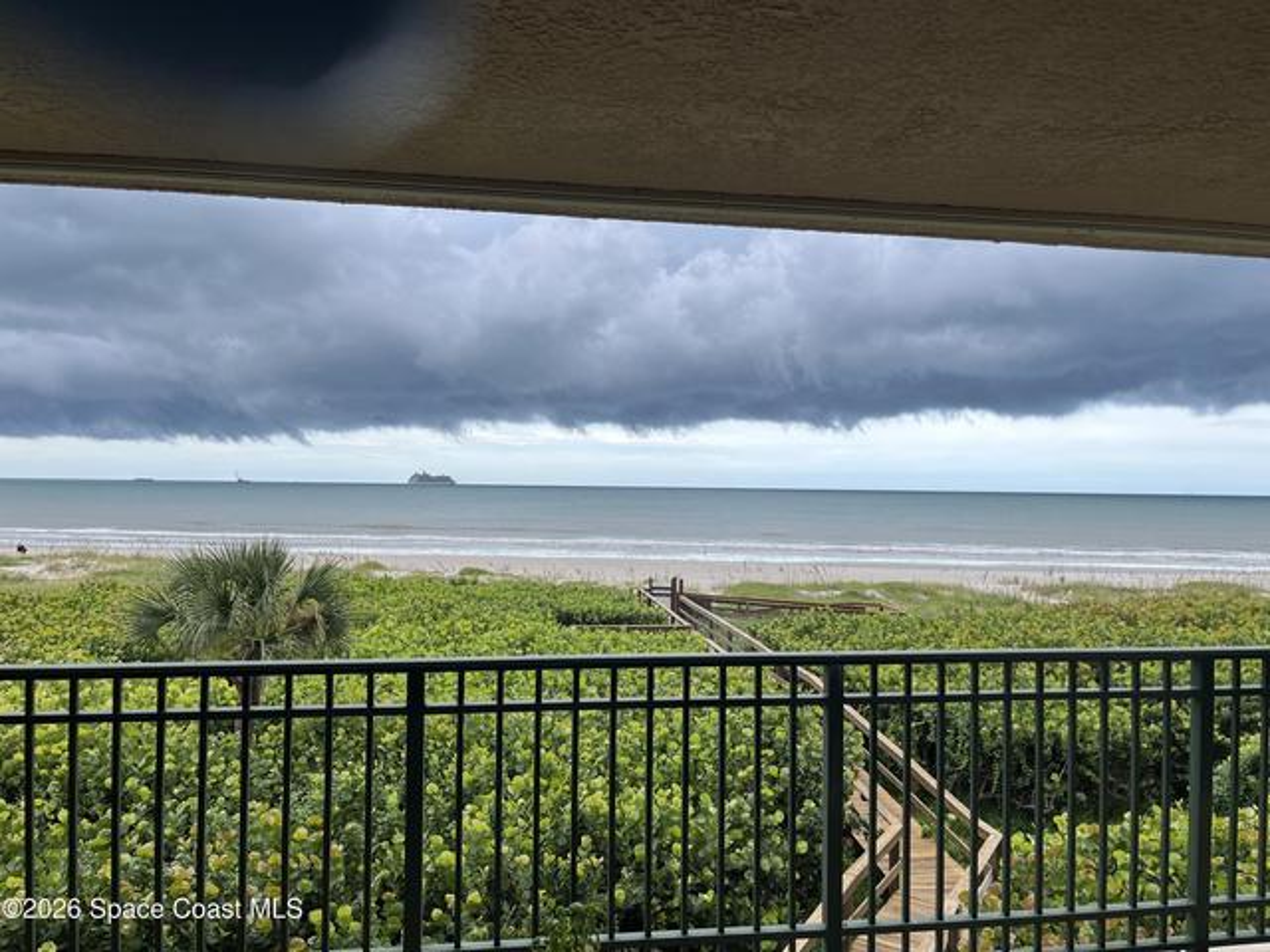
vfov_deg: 53.1
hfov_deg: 67.3
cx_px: 635
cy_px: 476
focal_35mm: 26
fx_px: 954
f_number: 1.6
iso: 50
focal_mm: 5.1
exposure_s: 1/1009
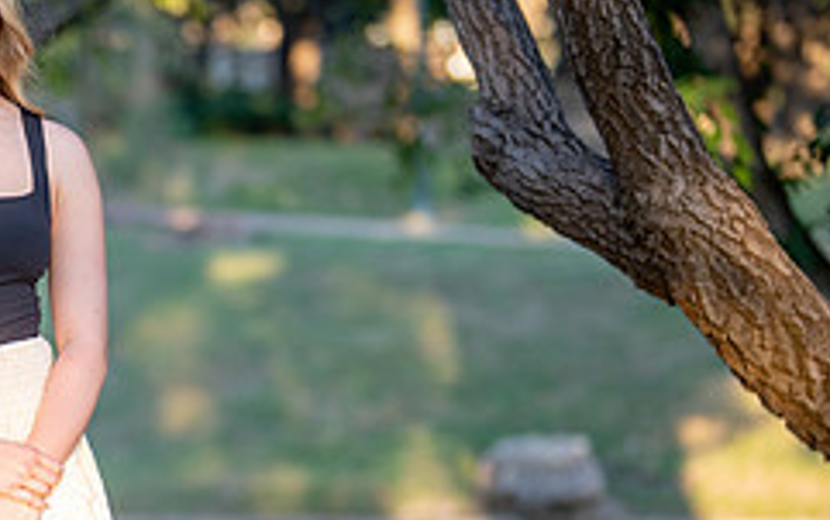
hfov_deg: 14.2
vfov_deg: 9.0
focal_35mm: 145
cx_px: -3
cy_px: 430
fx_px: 3282
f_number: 1.2
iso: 100
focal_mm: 50
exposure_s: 1/1000
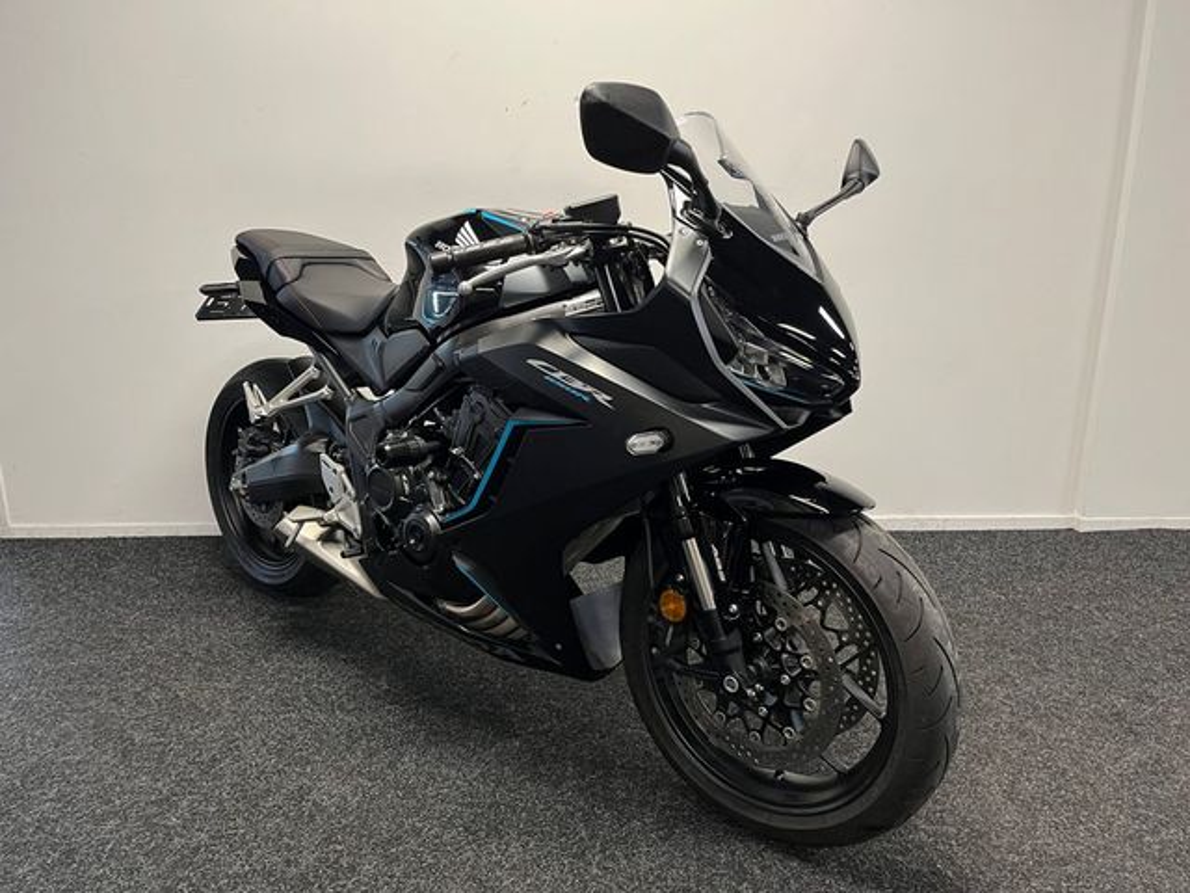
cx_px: 595
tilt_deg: -13.5
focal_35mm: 26
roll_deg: +0.3
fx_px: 894
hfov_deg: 67.3
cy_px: 446
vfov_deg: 53.1
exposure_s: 1/50
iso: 125
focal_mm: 5.1
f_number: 1.6
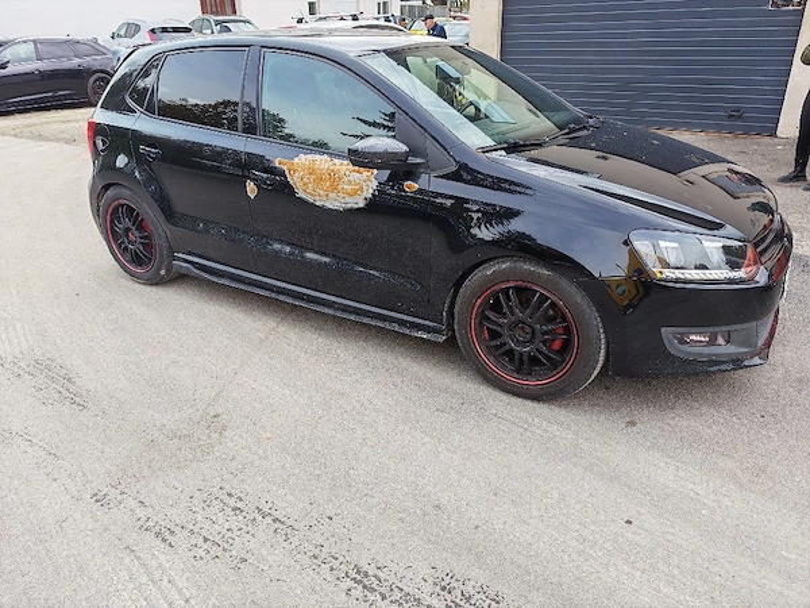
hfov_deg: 65.3
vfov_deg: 51.4
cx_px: 405
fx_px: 632
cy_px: 304
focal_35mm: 27
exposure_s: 1/152
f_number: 1.9
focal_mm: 6.12
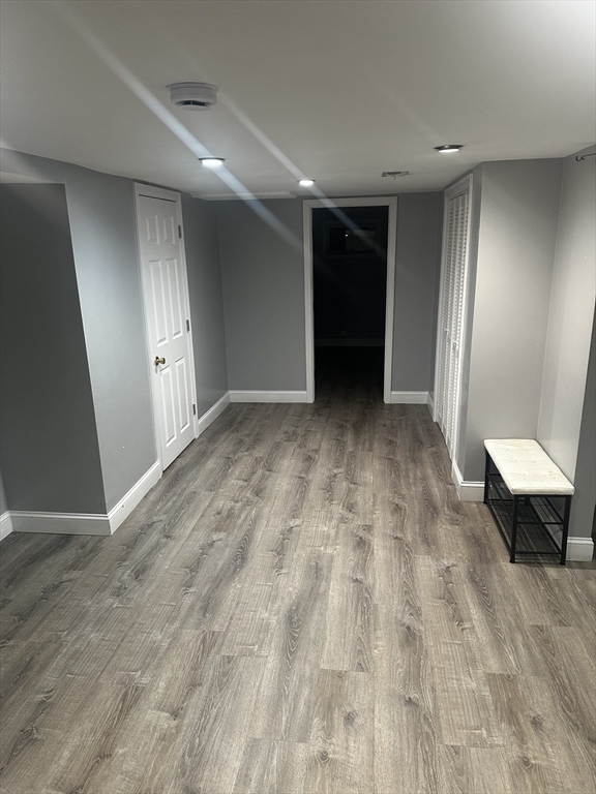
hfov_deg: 56.8
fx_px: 551
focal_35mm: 24
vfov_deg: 71.6
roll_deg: +0.3
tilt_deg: -14.6
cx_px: 298
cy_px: 397
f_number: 1.78
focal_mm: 6.86
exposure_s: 1/60
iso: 250
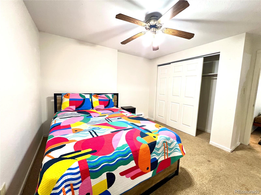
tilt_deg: -5.9
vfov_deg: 89.9
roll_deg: -2.2
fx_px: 98
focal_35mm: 13
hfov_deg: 106.2
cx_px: 130
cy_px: 98
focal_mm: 1.57
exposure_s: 1/60
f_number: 1.8
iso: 400
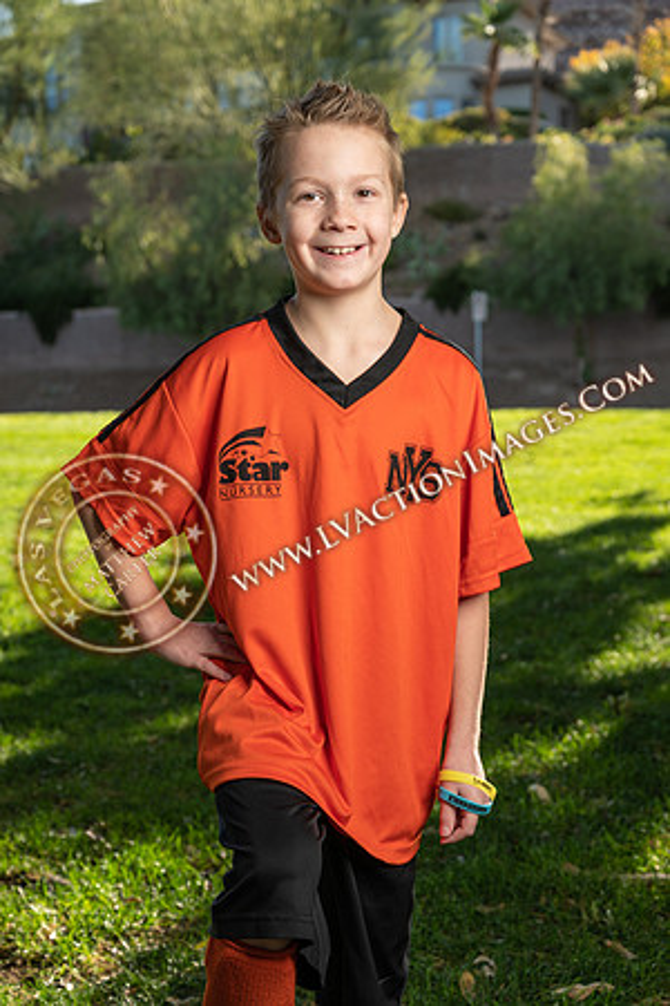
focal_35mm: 59
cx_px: 335
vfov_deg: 33.9
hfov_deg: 23.0
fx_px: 1647
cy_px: 503
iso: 100
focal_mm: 59
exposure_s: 1/160
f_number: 5.6
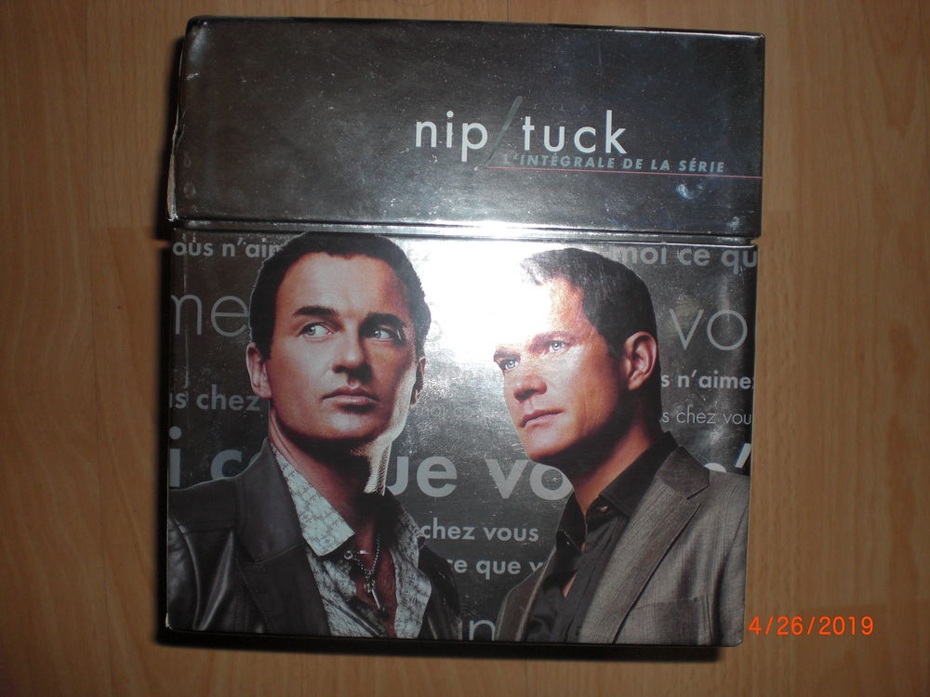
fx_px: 1021
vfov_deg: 37.7
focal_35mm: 38
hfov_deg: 49.0
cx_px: 465
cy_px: 348
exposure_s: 1/60
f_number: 3.1
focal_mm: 6.3
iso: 100
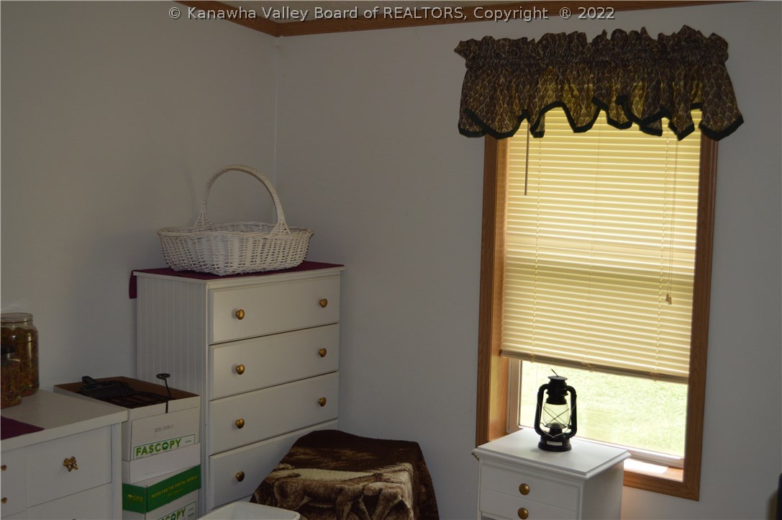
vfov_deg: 29.8
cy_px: 260
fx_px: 976
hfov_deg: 43.7
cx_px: 391
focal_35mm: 45
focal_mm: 30
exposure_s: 1/100
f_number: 4.5
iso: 400
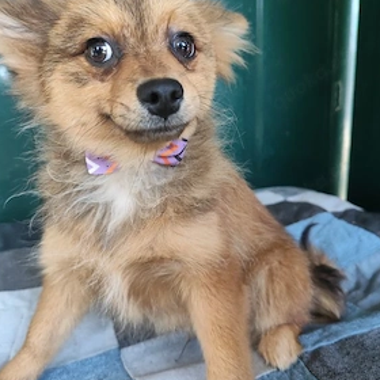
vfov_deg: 55.6
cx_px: 197
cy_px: 194
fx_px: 360
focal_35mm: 29
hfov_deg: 55.6
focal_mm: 6.19
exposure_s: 1/100
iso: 400
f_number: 1.65
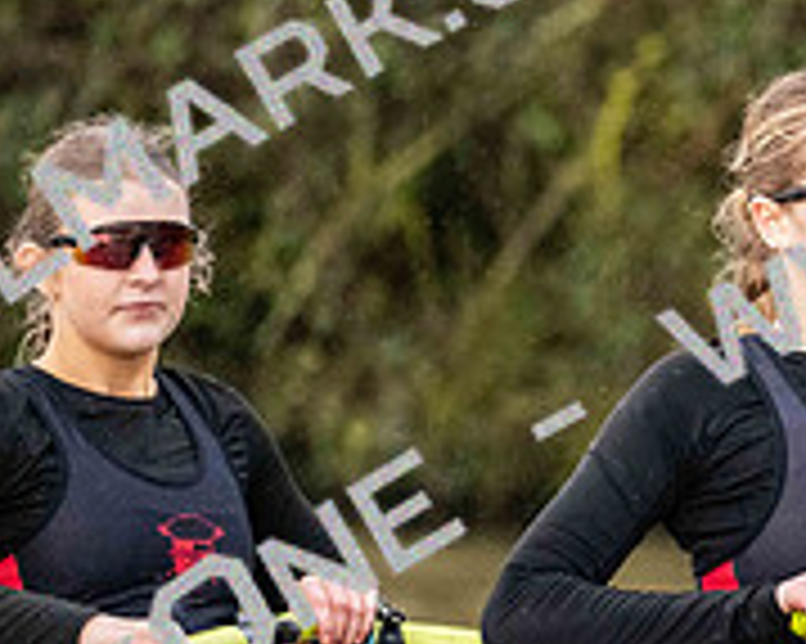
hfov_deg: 1.6
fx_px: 29015
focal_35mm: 1217
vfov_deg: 1.3
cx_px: 1216
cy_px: 399
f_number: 4.5
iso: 4000
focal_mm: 400
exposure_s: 1/1600
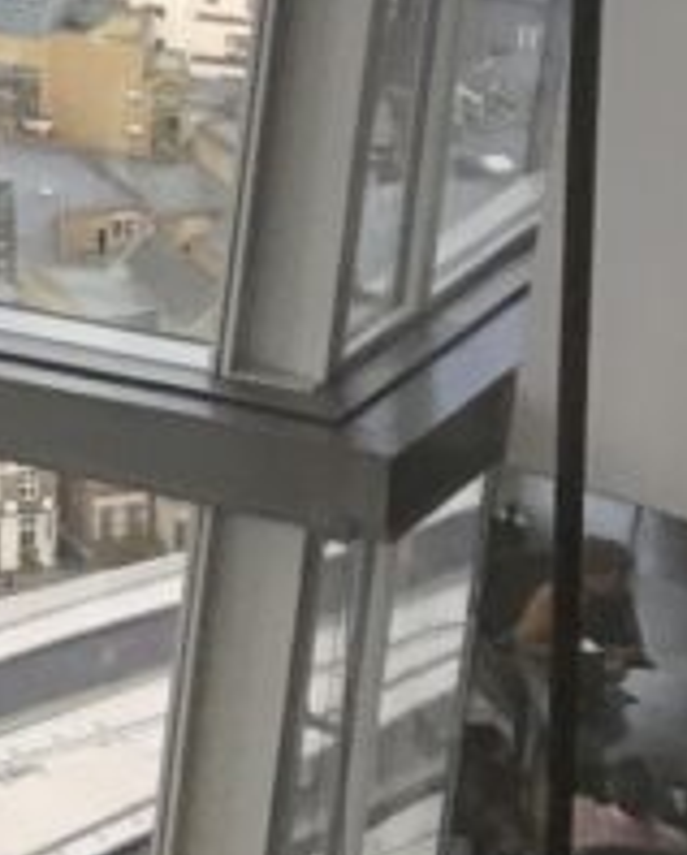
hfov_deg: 9.5
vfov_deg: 12.7
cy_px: -531
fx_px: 3575
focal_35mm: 141
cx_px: -1089
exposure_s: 1/293
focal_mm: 3.99
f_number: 1.8
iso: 20
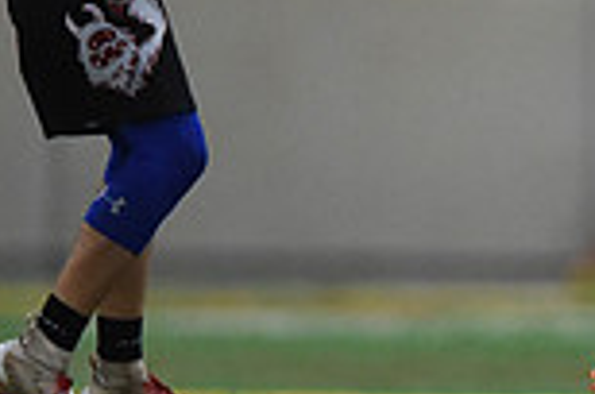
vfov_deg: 0.9
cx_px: 954
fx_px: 24889
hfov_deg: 1.4
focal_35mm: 1509
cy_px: -48
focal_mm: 400
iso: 10000
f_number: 2.8
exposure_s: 1/640
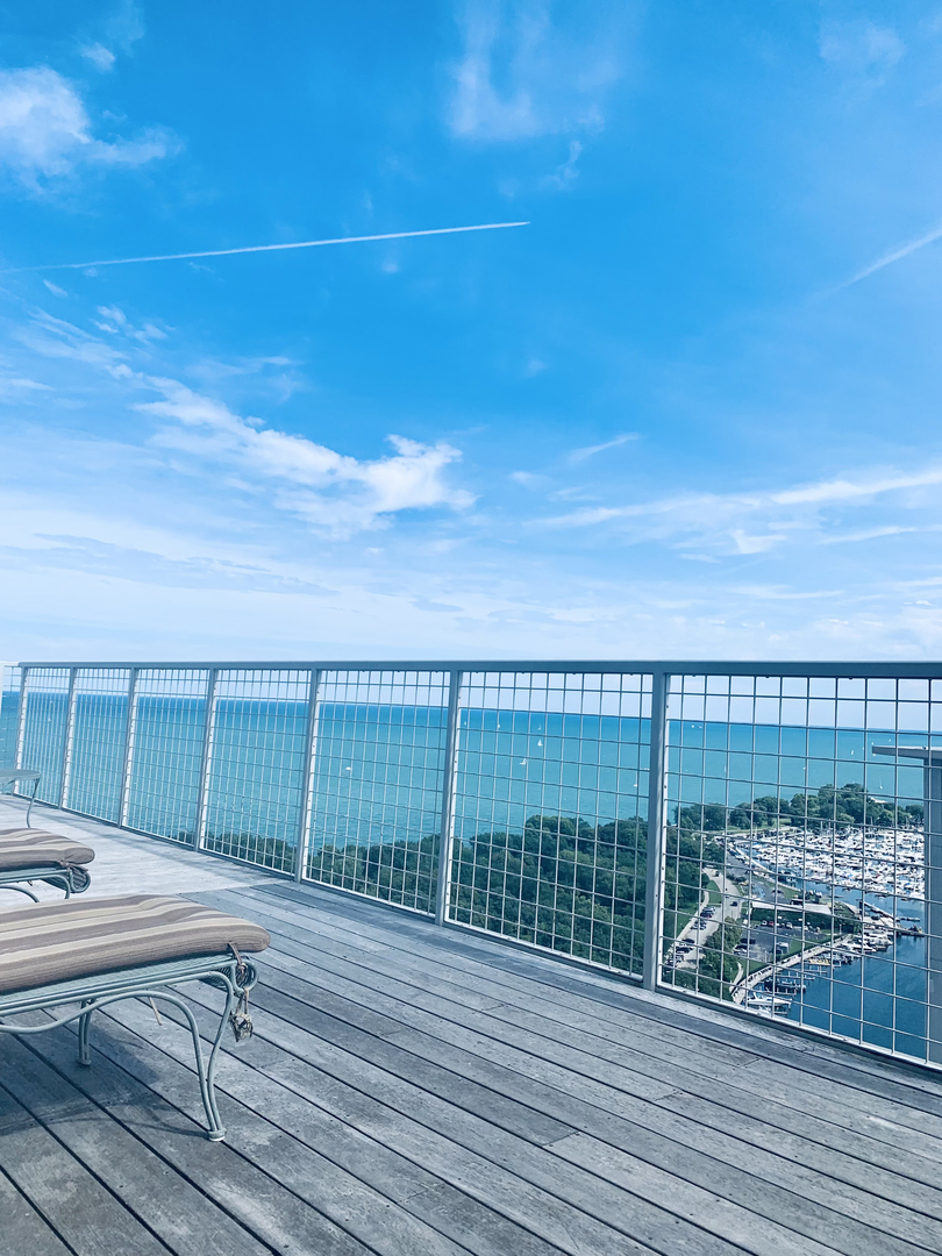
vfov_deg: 67.3
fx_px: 943
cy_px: 628
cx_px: 471
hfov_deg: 53.1
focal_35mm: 26
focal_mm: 4.25
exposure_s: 1/2994
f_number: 1.8
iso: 25
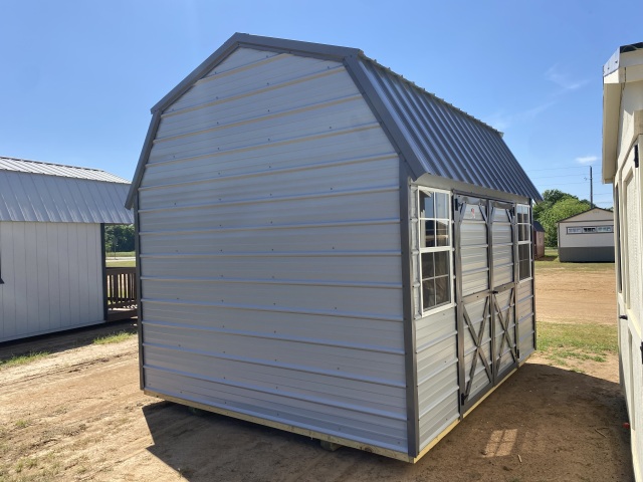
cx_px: 322
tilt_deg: -0.9
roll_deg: +1.6
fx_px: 483
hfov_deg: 67.3
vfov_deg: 53.1
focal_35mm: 26
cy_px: 241
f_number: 1.8
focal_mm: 4.25
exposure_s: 1/2410
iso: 32
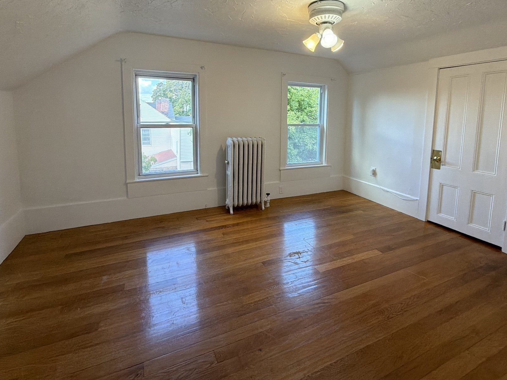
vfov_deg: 70.5
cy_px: 144
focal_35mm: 18
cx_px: 263
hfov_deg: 87.7
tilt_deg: -6.6
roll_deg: -0.6
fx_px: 264
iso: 200
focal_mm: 2.22
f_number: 2.2
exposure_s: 1/120
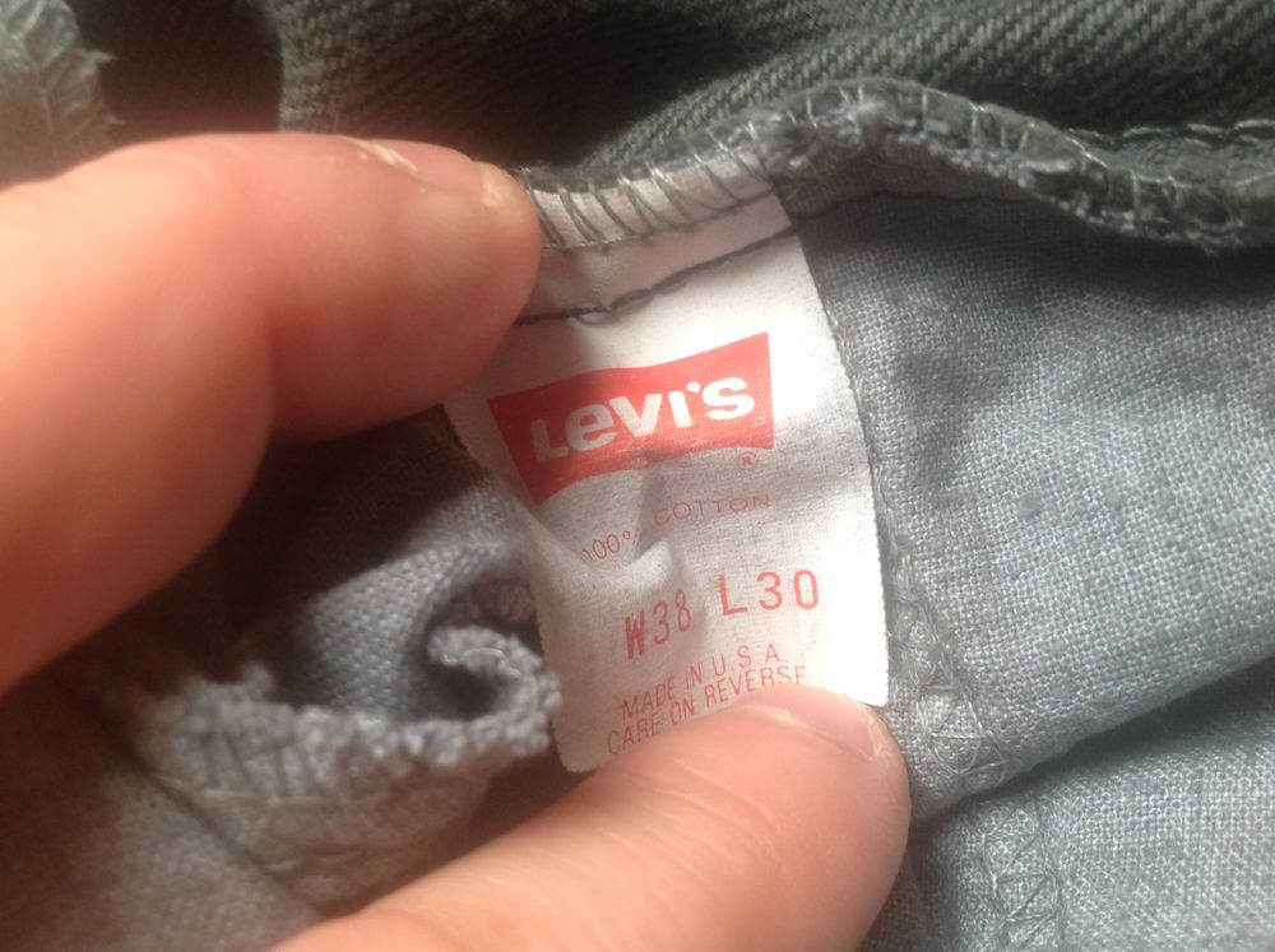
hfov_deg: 52.7
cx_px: 638
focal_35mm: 35
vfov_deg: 40.6
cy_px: 476
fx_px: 1287
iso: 50
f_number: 2.4
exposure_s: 1/15
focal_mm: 4.28
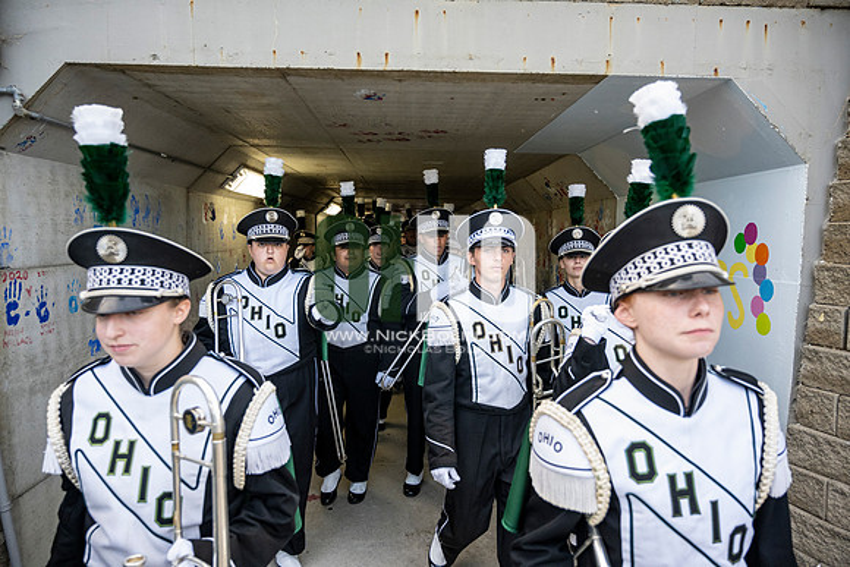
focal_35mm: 24
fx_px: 567
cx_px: 425
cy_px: 284
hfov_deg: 73.7
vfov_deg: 53.2
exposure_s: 1/800
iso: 1600
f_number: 4
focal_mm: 24
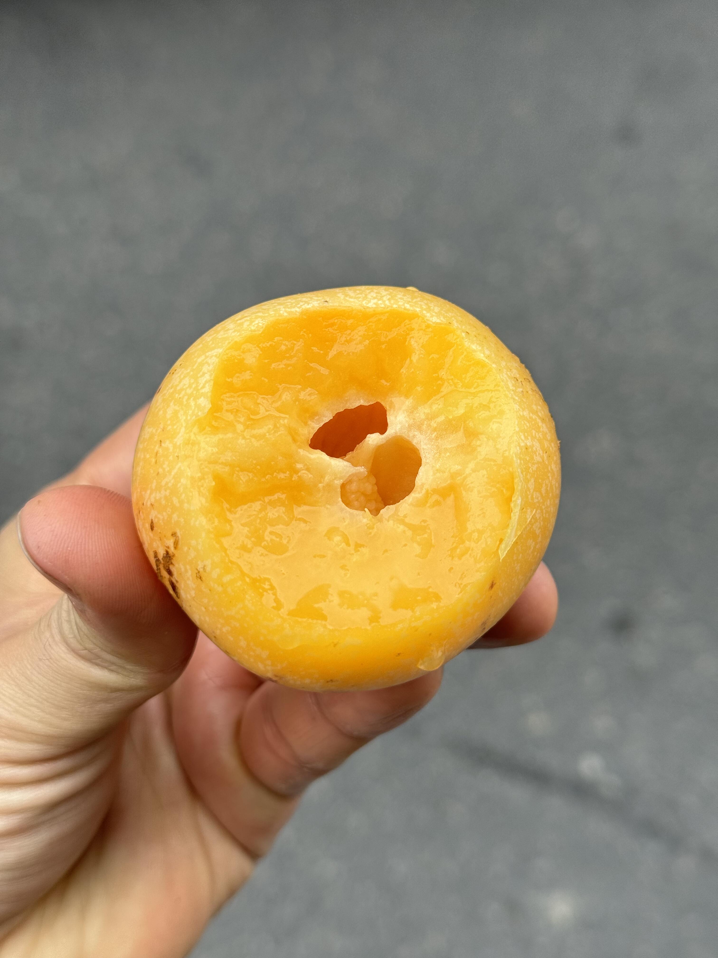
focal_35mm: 48
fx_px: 1327
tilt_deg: -52.9
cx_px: 359
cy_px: 479
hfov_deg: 30.3
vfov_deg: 39.7
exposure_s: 1/518
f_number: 1.78
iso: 64
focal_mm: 6.86
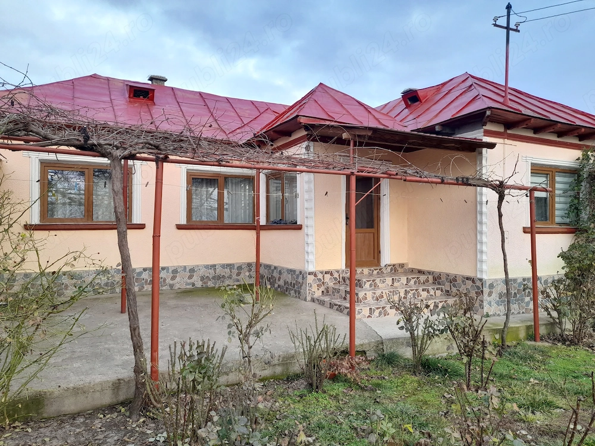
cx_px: 298
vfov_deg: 54.9
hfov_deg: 69.4
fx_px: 430
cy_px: 223
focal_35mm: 25
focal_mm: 4.6
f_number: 2
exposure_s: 1/100
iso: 32
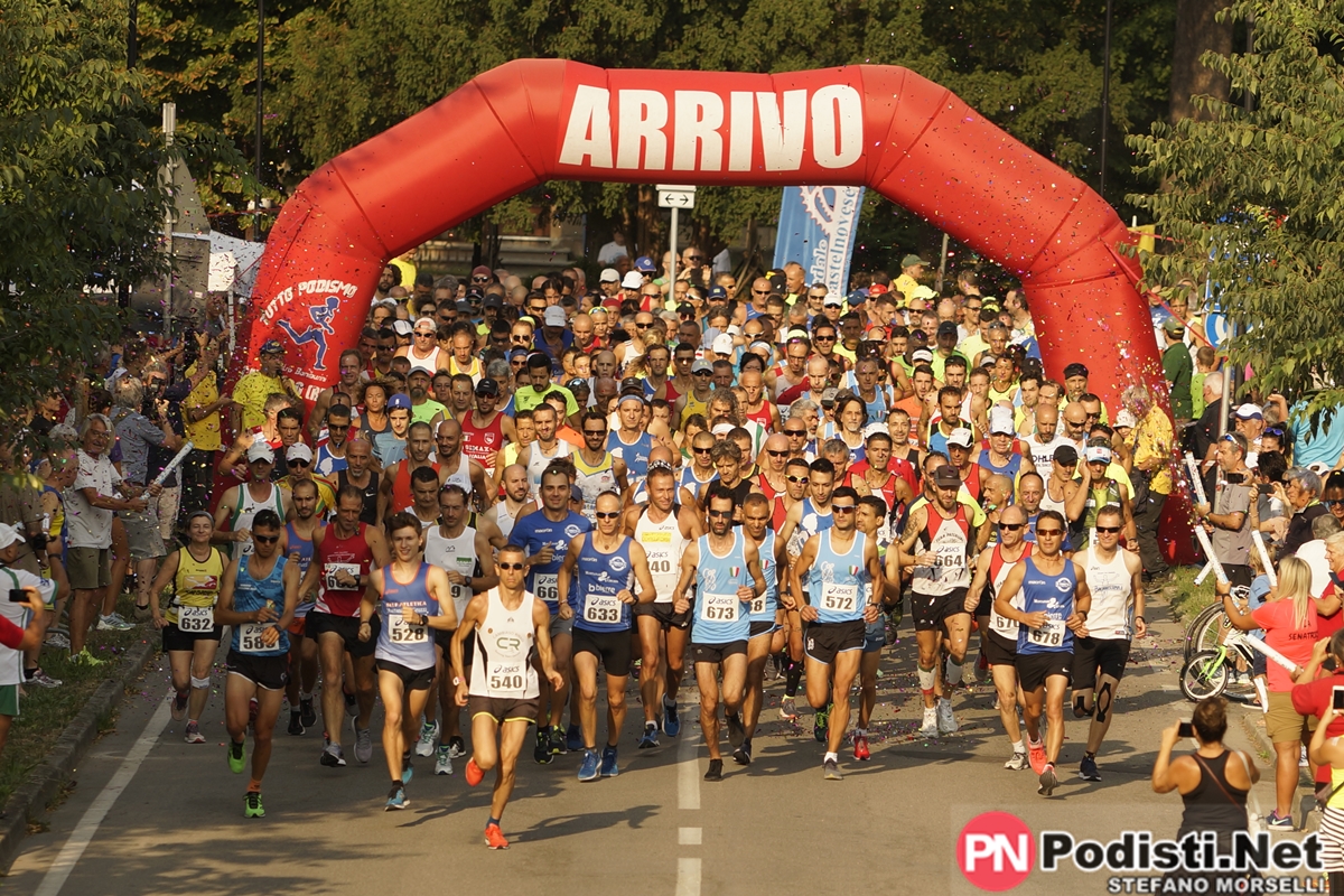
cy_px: 448
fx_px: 7466
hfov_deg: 10.3
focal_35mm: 200
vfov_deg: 6.9
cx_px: 672
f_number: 4.5
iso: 100
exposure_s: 1/500
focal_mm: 200
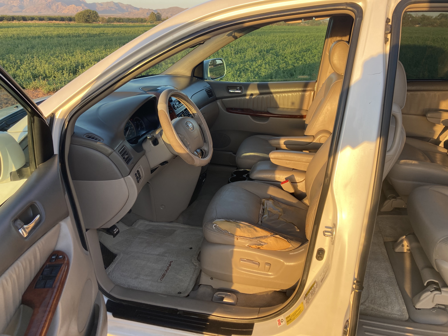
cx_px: 224
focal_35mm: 28
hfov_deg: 63.4
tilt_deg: -20.6
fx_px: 362
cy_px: 168
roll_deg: -0.4
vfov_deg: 49.7
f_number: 1.8
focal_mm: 3.99
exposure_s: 1/121
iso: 25
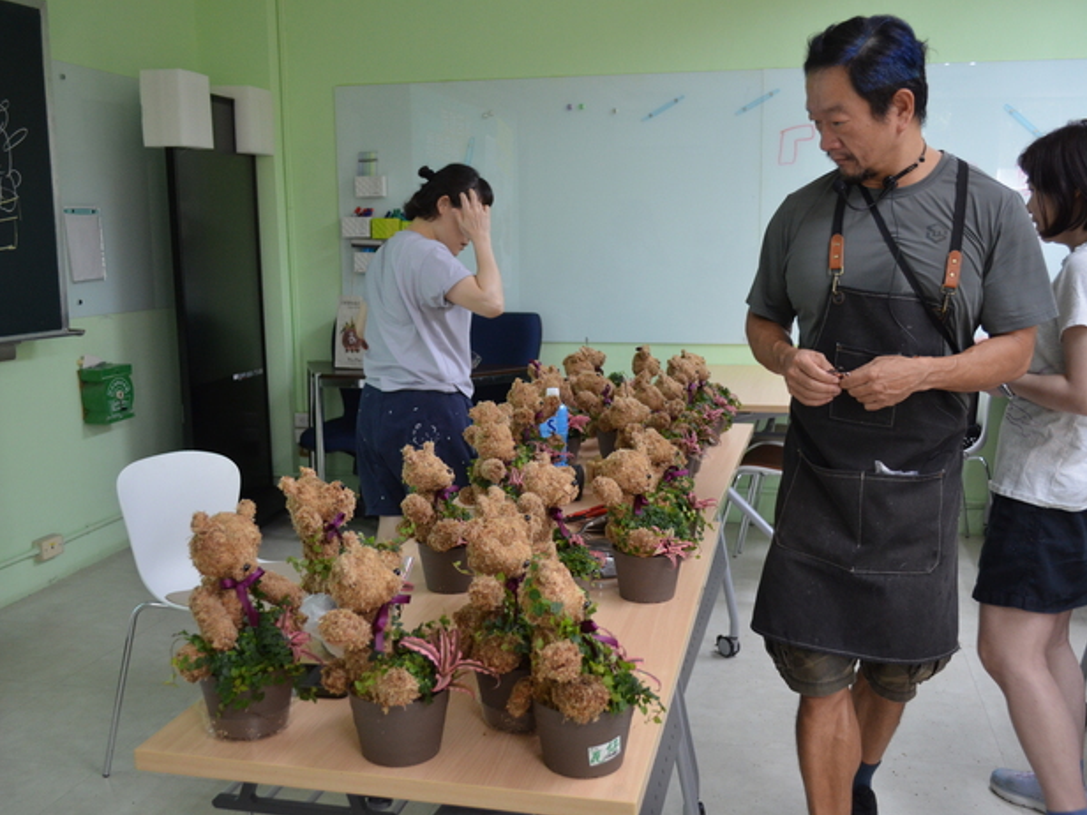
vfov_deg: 39.7
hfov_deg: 51.3
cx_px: 565
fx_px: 1130
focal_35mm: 36
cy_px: 408
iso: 1100
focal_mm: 22
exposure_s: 1/125
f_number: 3.8
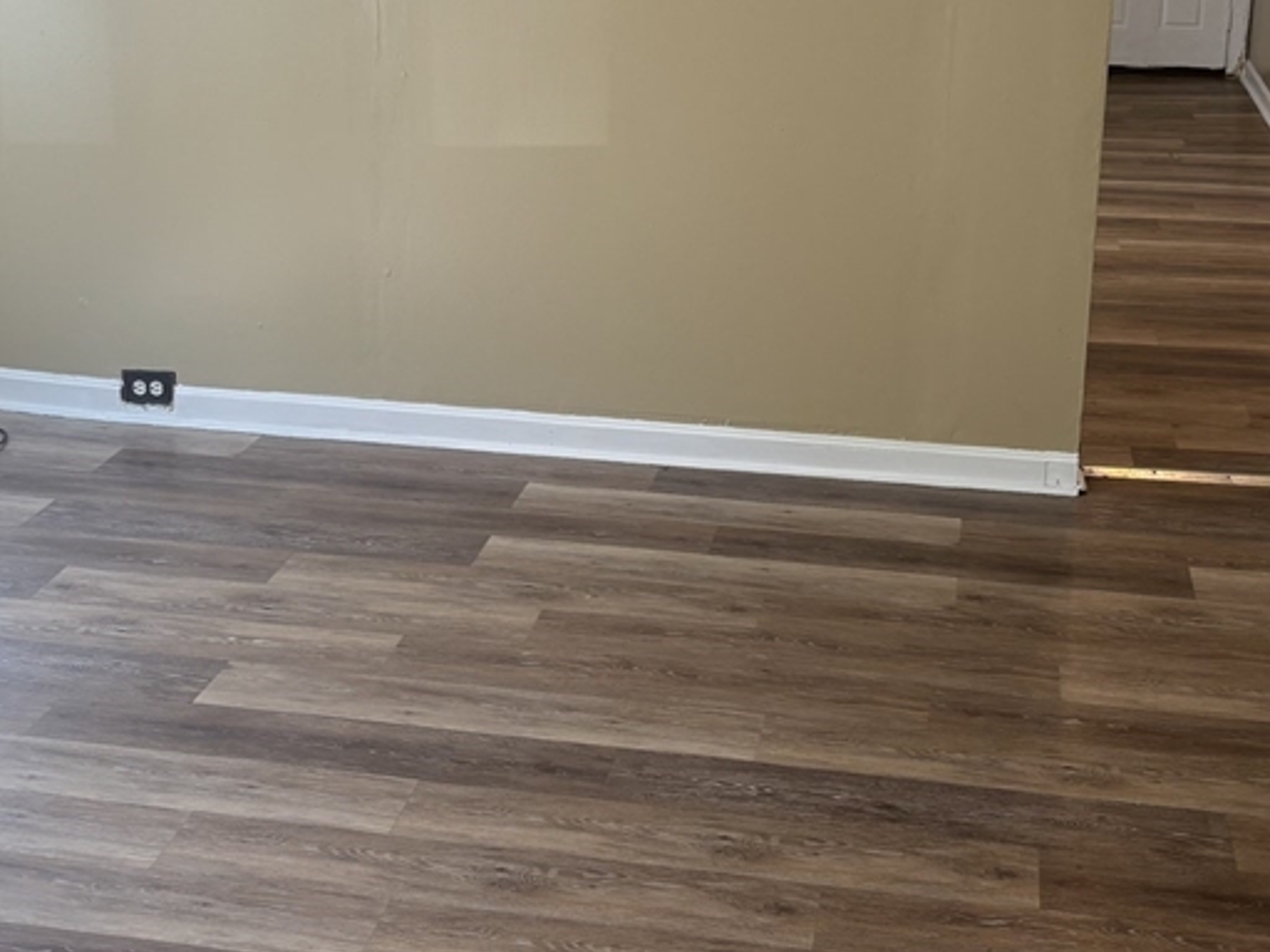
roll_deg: -0.6
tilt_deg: -14.3
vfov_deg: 27.7
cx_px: 675
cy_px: 260
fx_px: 1908
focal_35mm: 52
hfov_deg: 36.8
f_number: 1.6
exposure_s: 1/120
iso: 64
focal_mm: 5.96
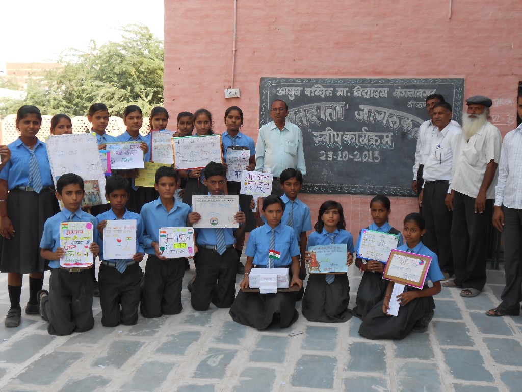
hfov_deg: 42.9
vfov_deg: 32.9
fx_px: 664
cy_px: 196
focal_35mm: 44
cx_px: 261
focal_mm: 7.8
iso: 80
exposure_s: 1/160
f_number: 4.5
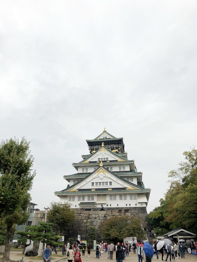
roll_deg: -1.3
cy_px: 131
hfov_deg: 48.2
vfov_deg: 61.7
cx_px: 98
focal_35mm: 29
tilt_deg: +27.1
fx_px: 220
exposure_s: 1/1333
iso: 20
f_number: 1.8
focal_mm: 3.99
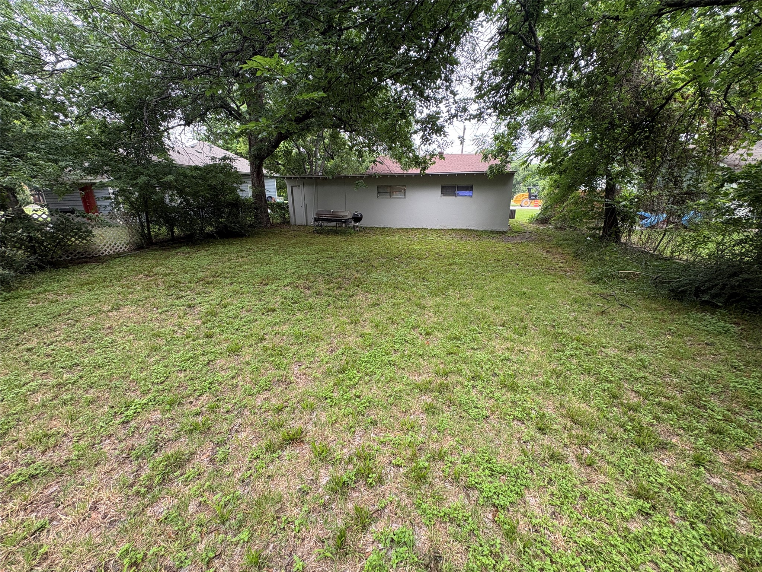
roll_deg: +0.3
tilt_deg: -16.6
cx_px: 381
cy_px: 286
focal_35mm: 14
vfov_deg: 85.7
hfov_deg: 102.1
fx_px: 308
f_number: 2.2
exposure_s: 1/99
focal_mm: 2.22
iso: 125
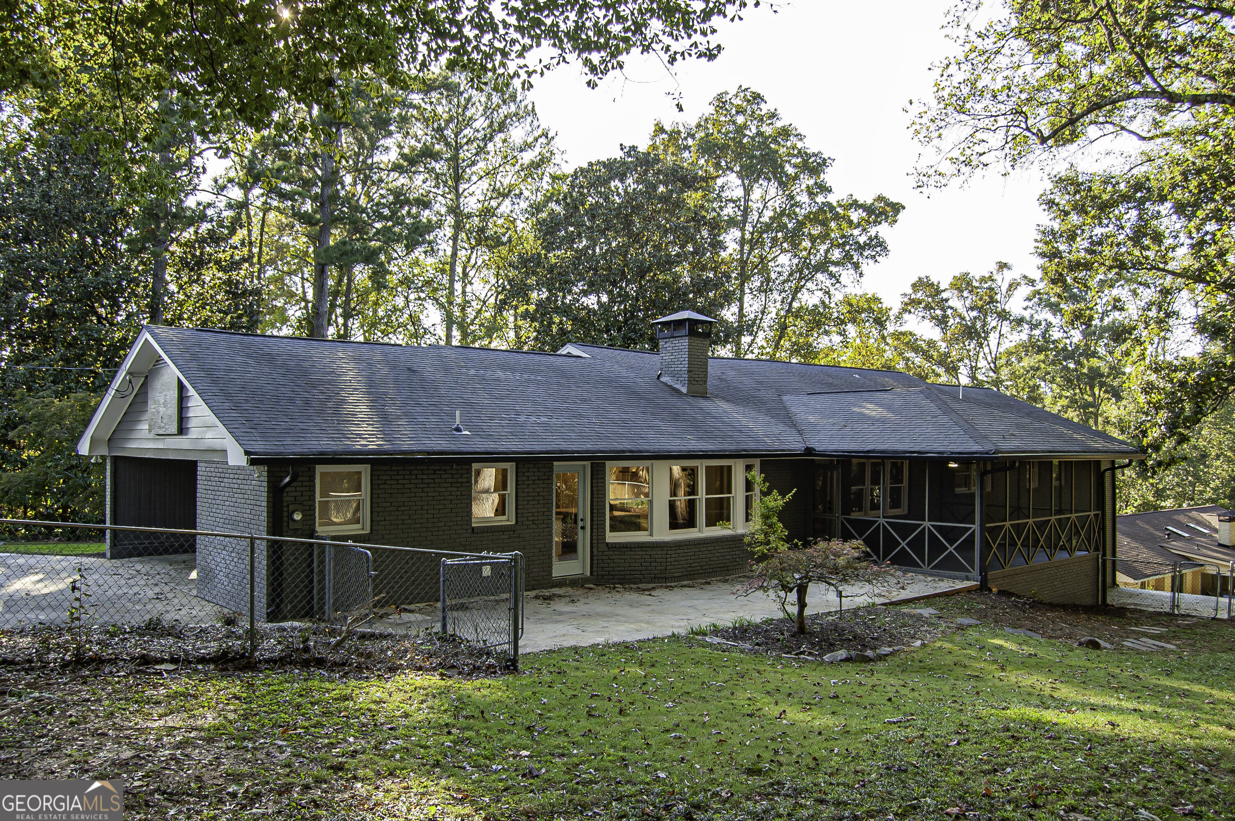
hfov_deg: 33.4
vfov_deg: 22.6
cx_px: 618
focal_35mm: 60
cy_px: 410
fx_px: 2056
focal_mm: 40
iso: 200
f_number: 8
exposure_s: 1/125
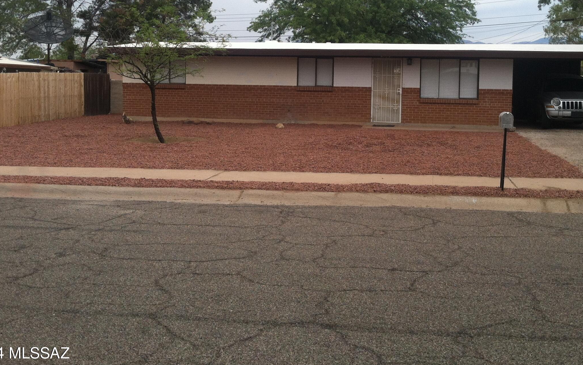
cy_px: 101
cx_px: 327
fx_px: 747
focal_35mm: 47
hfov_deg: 42.6
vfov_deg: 27.1
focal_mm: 3.85
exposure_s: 1/750
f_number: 2.8
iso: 80
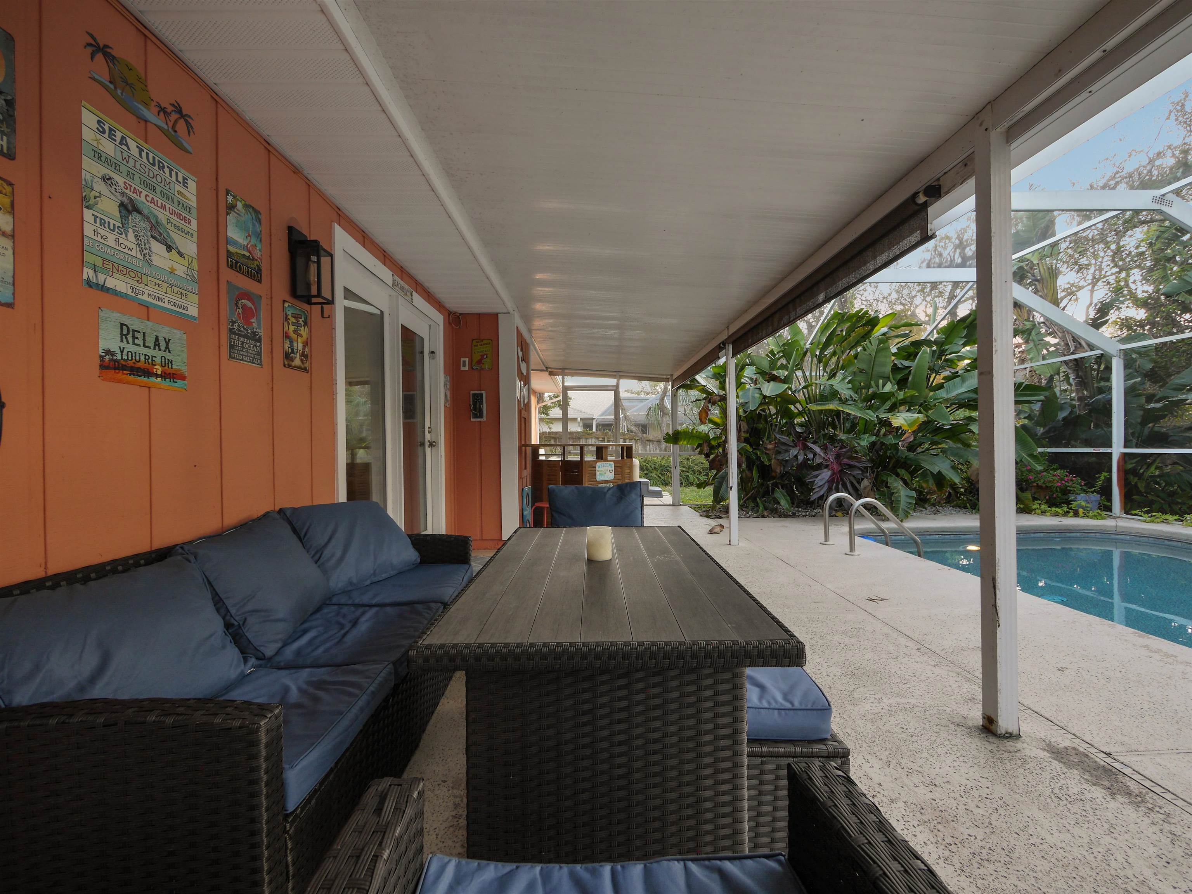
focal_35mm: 14
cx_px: 596
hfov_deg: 102.1
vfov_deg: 85.7
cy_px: 447
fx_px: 482
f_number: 5.6
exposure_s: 1/60
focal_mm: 7
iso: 400
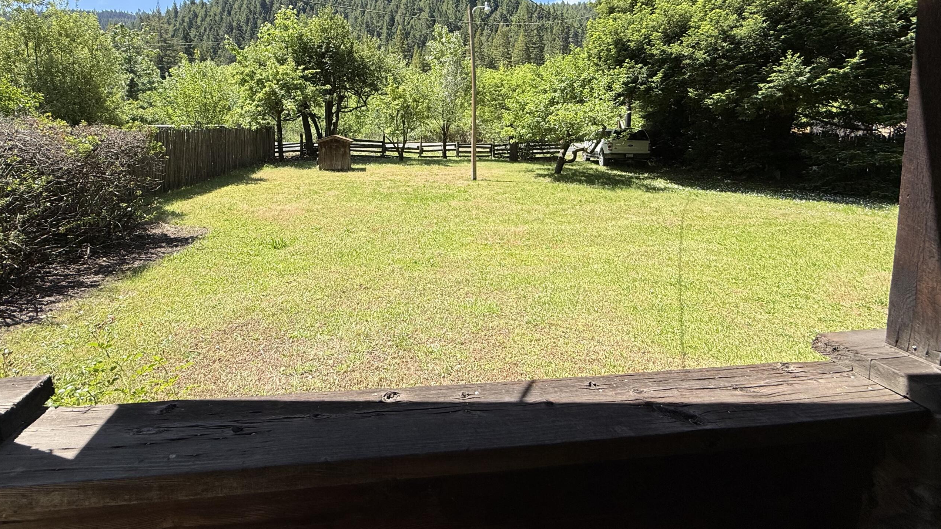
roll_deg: -0.1
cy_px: 172
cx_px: 426
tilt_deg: -4.4
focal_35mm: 18
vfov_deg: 59.5
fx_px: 449
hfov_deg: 92.4
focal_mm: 2.22
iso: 50
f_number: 2.2
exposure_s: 1/942
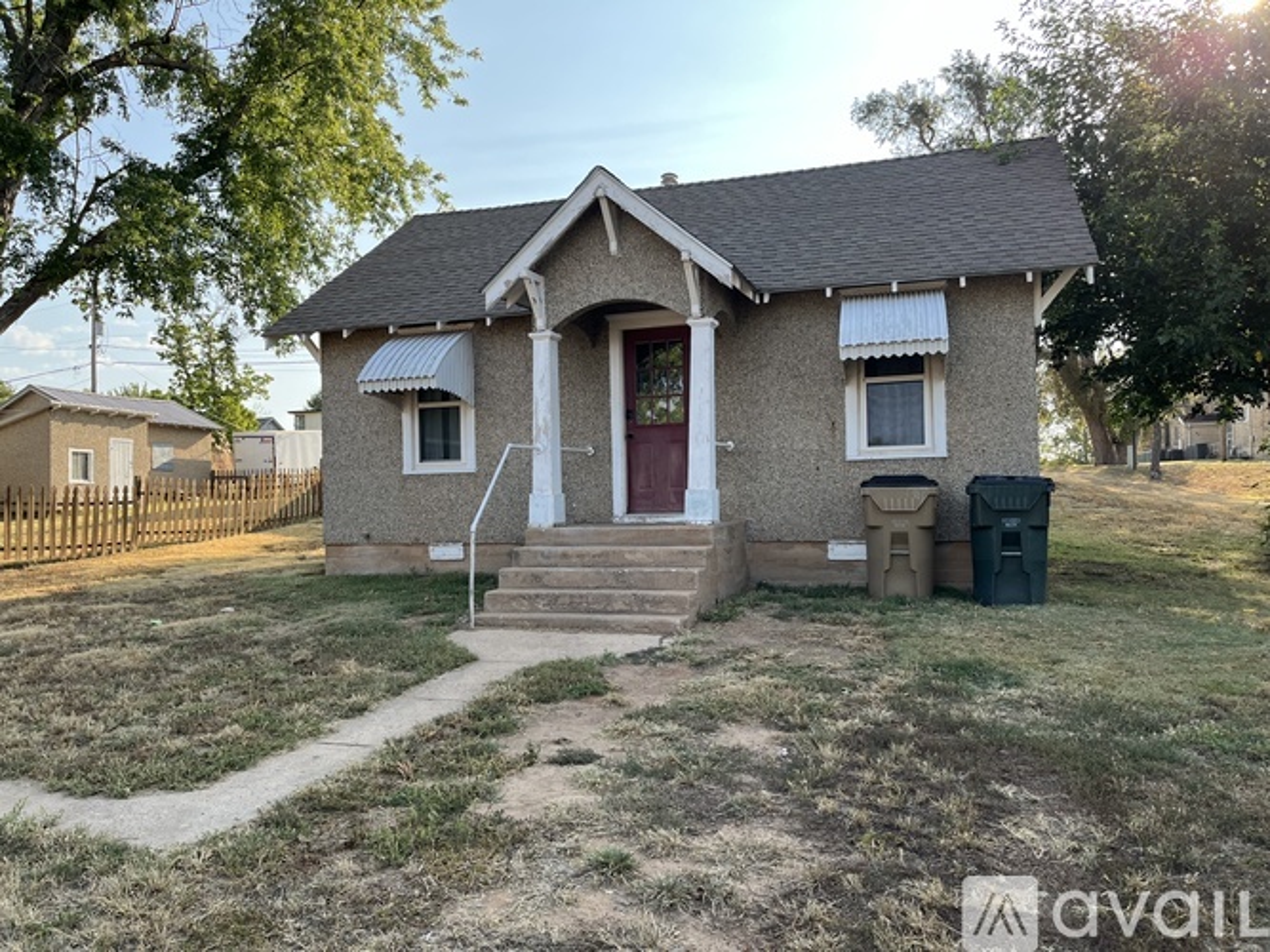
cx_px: 635
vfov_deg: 53.0
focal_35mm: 26
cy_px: 476
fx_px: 954
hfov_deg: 67.3
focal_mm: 5.1
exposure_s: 1/845
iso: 50
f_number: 1.6
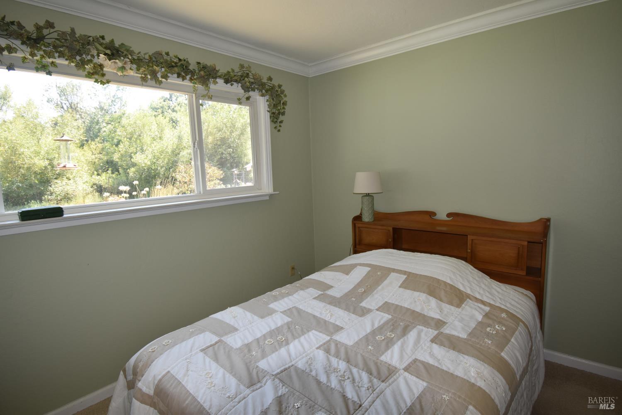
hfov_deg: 90.0
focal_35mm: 18
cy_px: 208
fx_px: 311
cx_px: 311
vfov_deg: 67.4
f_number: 5.6
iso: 320
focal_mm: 12
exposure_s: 1/125
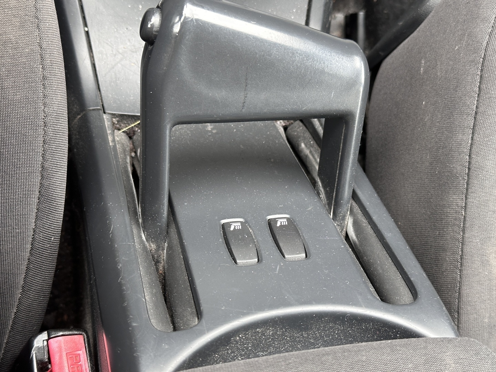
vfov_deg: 30.3
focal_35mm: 48
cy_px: 186
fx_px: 688
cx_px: 248
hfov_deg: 39.7
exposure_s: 1/40
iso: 320
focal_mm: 6.86
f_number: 1.78
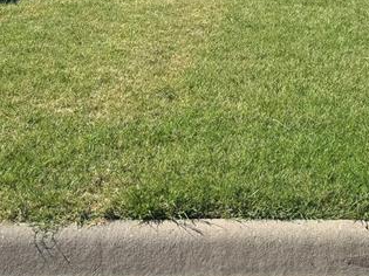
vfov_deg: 17.8
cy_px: -71
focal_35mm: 78
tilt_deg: -4.6
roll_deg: +1.2
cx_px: 260
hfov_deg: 24.8
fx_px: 831
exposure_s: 1/4049
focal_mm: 6.76
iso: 80
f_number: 1.78
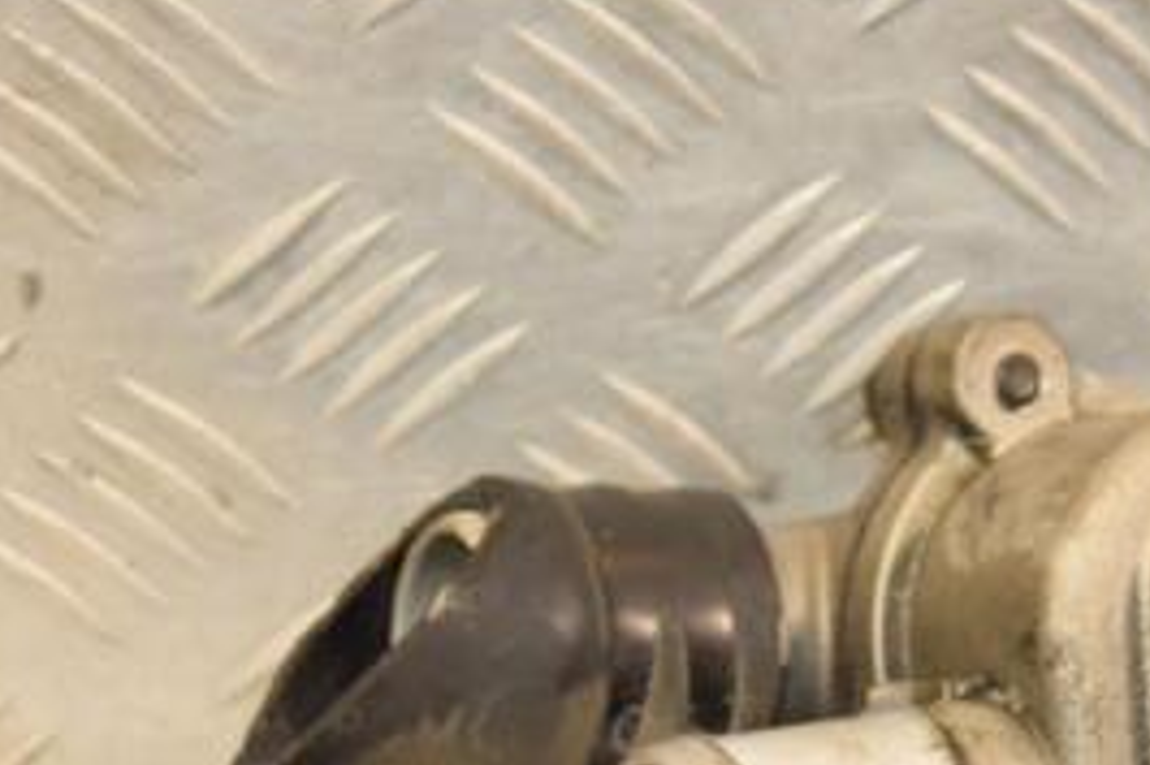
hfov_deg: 9.7
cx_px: 1189
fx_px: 6704
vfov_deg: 6.5
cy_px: 735
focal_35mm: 210
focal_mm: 62
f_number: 5.3
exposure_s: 1/160
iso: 800
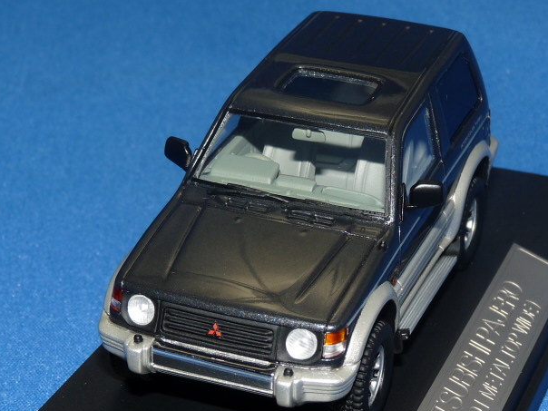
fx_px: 1694
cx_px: 288
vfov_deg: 13.8
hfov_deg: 18.4
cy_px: 217
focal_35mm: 107
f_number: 4
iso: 100
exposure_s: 1/60
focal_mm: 10.4
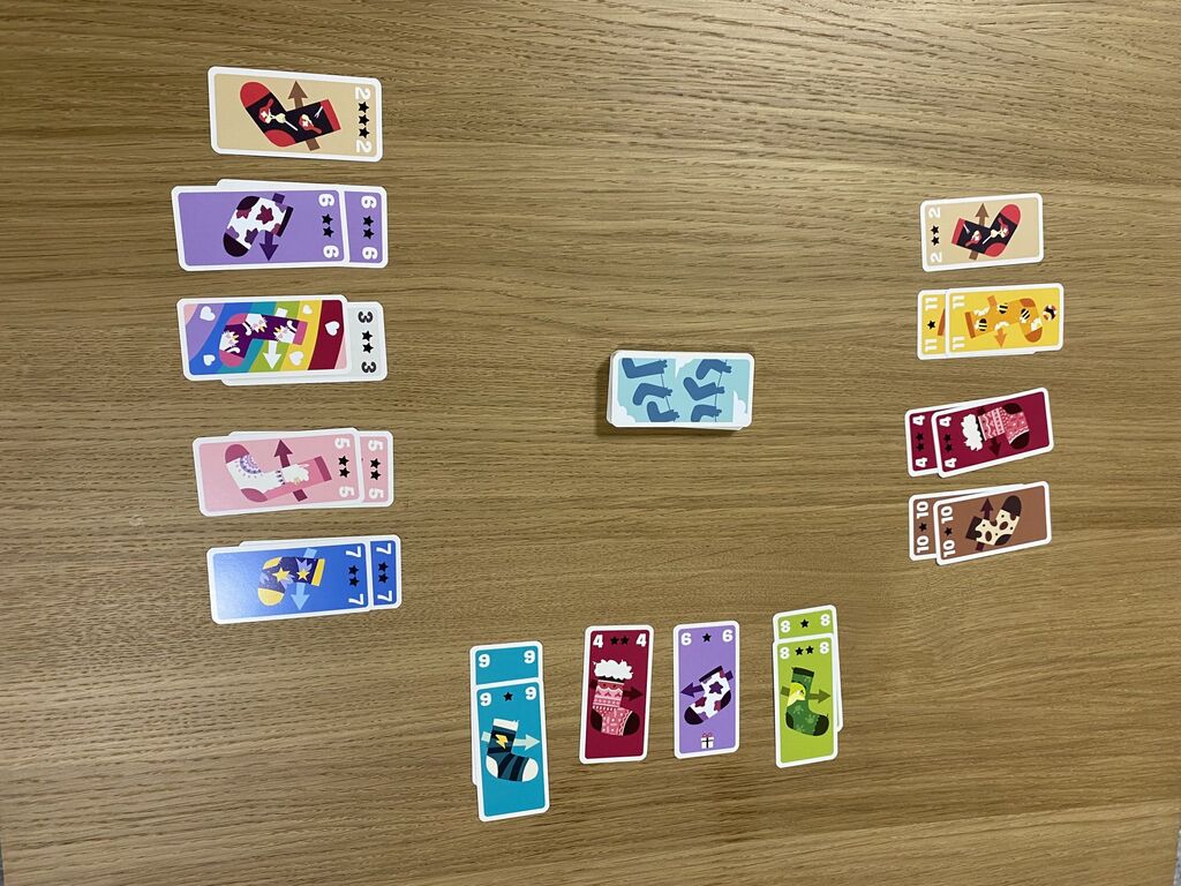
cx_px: 590
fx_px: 887
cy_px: 443
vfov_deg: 53.1
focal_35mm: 26
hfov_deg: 67.3
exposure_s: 1/50
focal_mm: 4.25
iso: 100
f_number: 1.8
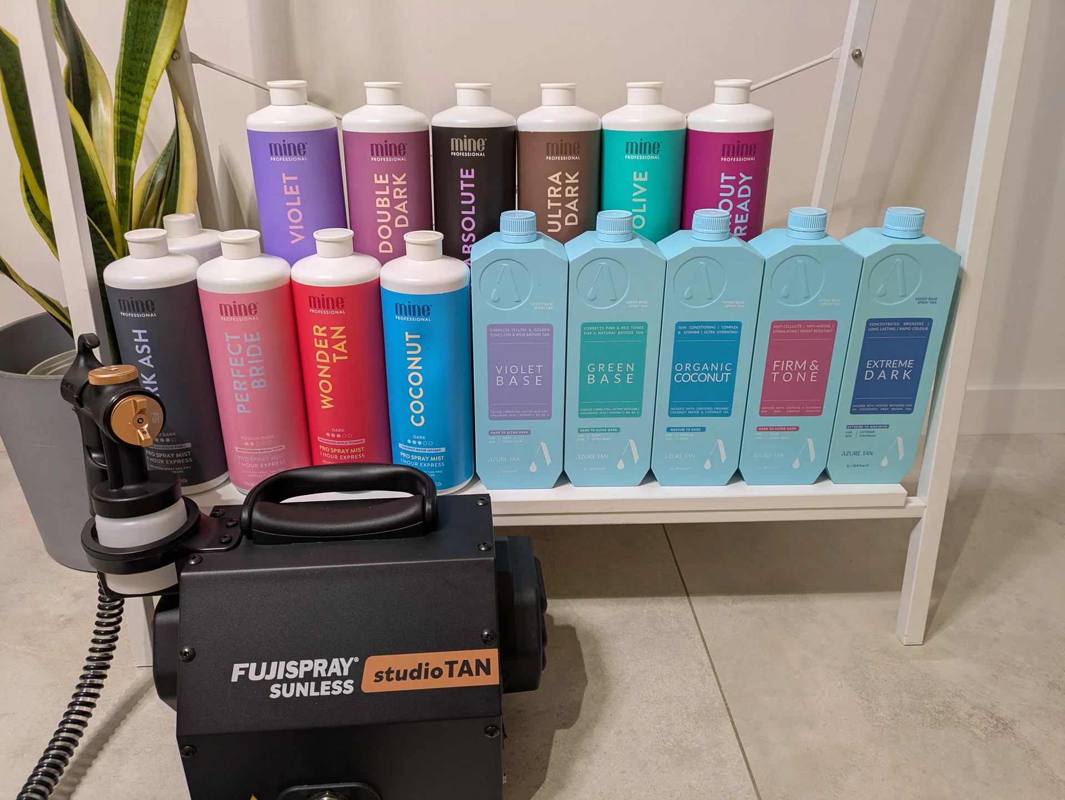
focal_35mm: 25
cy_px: 400
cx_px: 532
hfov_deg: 69.4
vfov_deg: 54.9
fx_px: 770
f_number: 1.89
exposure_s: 1/25
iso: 139
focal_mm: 5.43
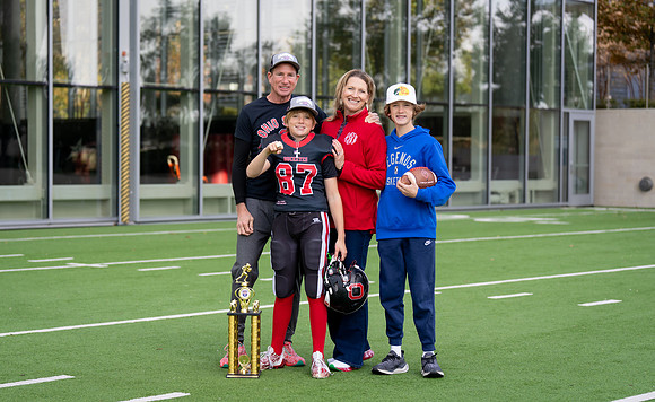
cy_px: 203
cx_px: 315
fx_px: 1450
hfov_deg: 25.4
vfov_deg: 15.8
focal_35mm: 82
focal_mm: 76
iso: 100
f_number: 2.8
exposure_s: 1/400
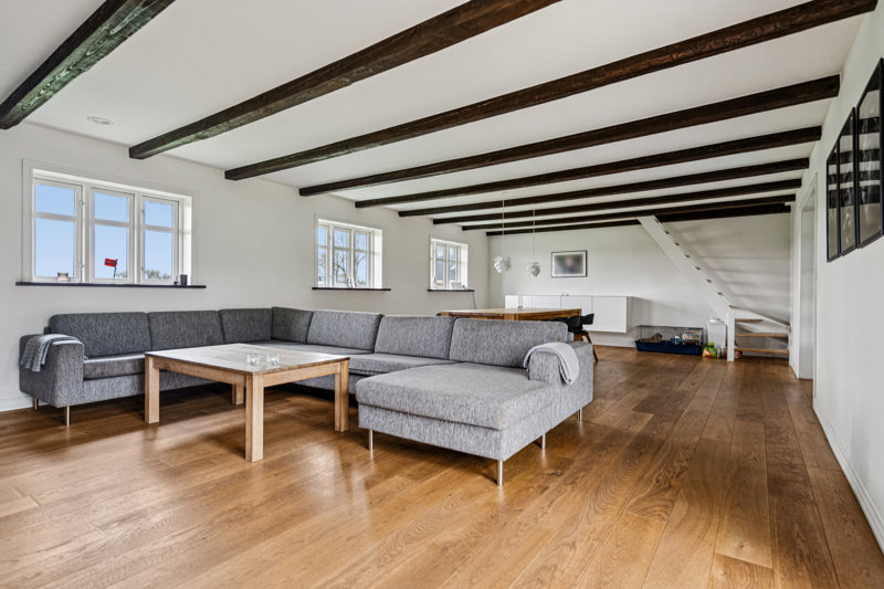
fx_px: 442
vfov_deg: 67.4
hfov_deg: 90.0
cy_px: 294
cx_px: 442
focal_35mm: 18
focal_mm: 18
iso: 400
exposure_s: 1/8
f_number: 4
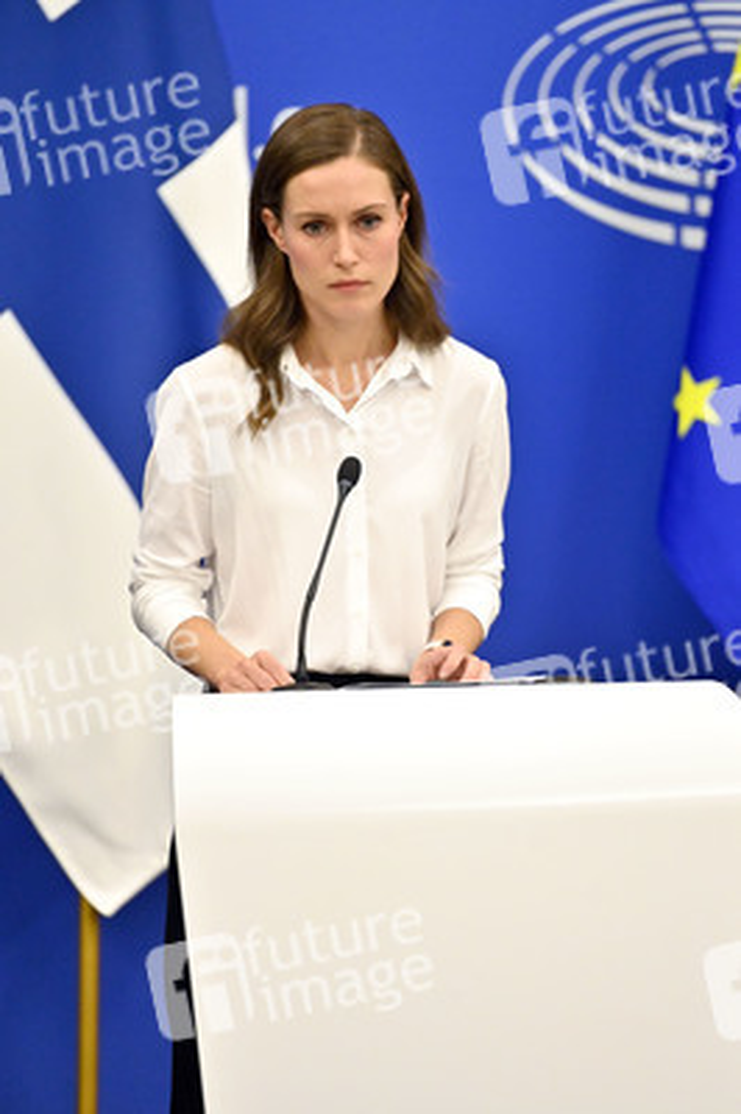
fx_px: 6185
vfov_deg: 10.3
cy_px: 557
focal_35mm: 200
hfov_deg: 6.9
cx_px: 370
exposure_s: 1/800
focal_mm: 200
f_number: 2.8
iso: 5000
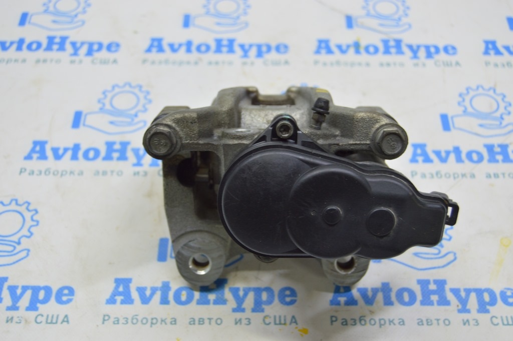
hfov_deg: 38.9
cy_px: 170
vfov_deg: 26.4
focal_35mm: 51
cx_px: 256
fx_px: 726
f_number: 5.6
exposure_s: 1/20
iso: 400
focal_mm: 34
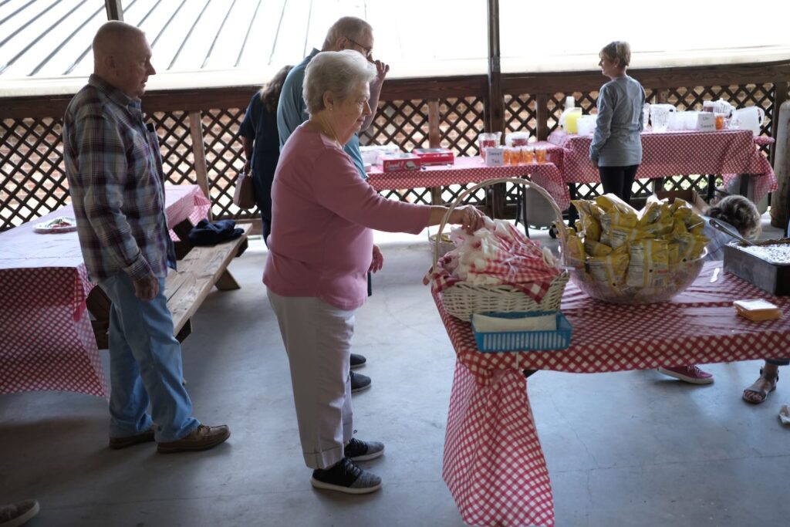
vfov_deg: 37.9
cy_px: 264
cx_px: 395
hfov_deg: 54.4
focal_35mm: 35
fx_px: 768
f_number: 2.2
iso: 160
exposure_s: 1/125
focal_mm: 23
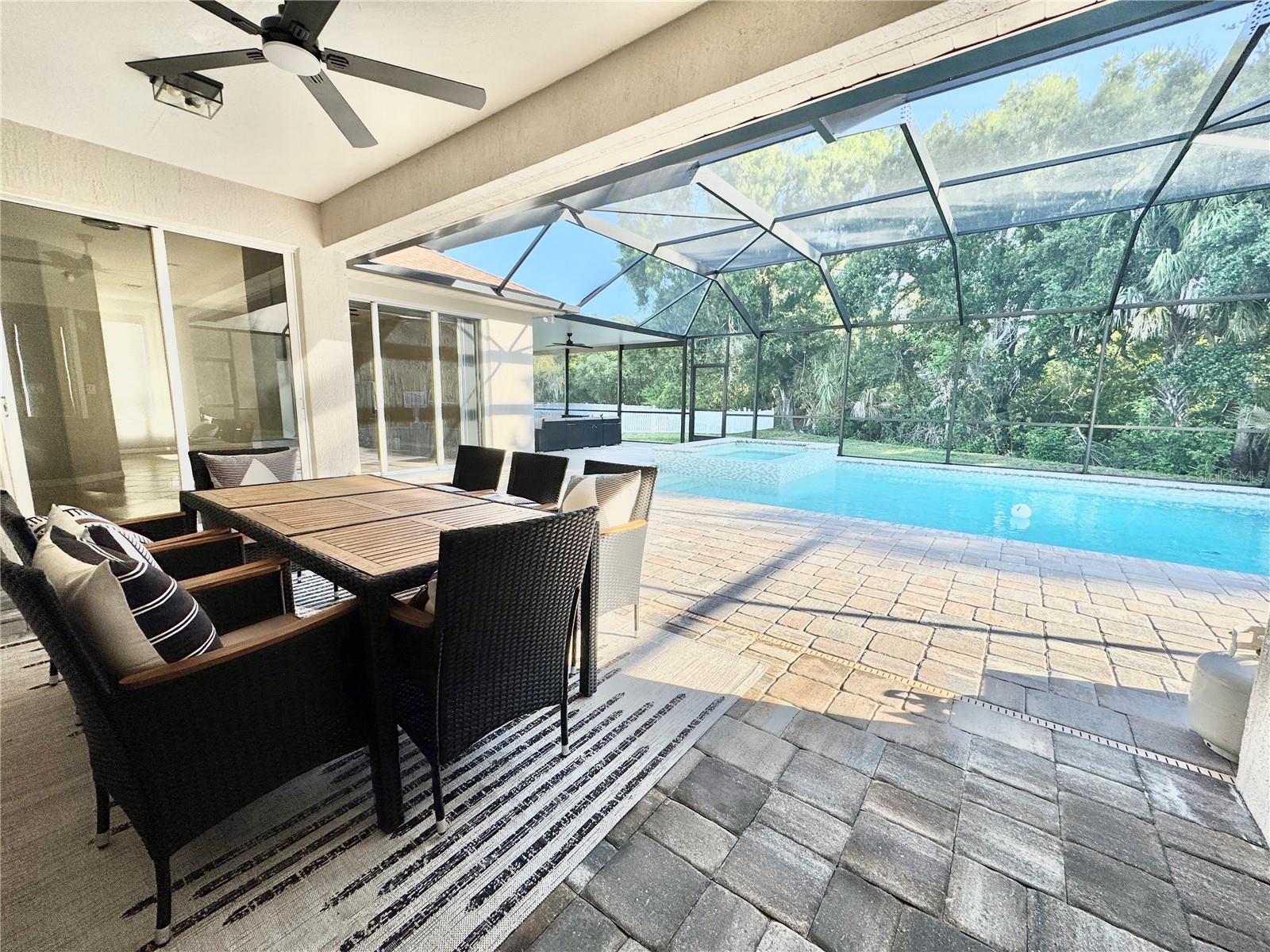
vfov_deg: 85.7
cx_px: 635
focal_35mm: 14
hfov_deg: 102.1
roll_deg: -0.6
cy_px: 476
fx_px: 514
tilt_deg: -9.8
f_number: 2.2
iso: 40
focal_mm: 2.22
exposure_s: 1/225
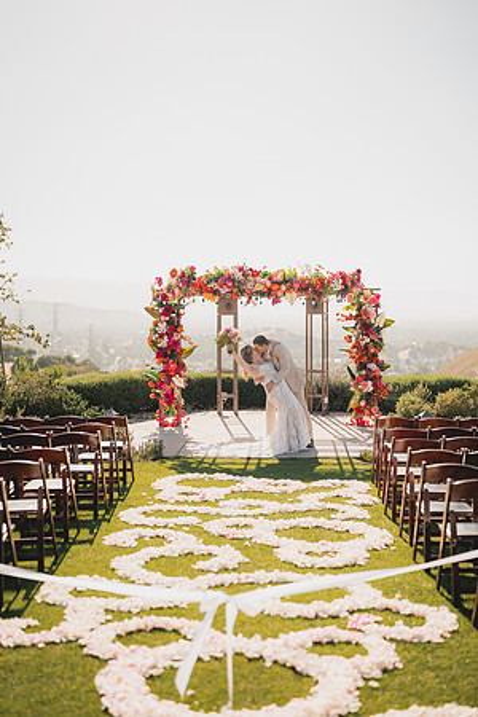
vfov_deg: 39.6
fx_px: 996
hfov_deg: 27.0
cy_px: 358
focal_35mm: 50
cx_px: 239
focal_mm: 50
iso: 50
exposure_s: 1/3200
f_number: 1.6
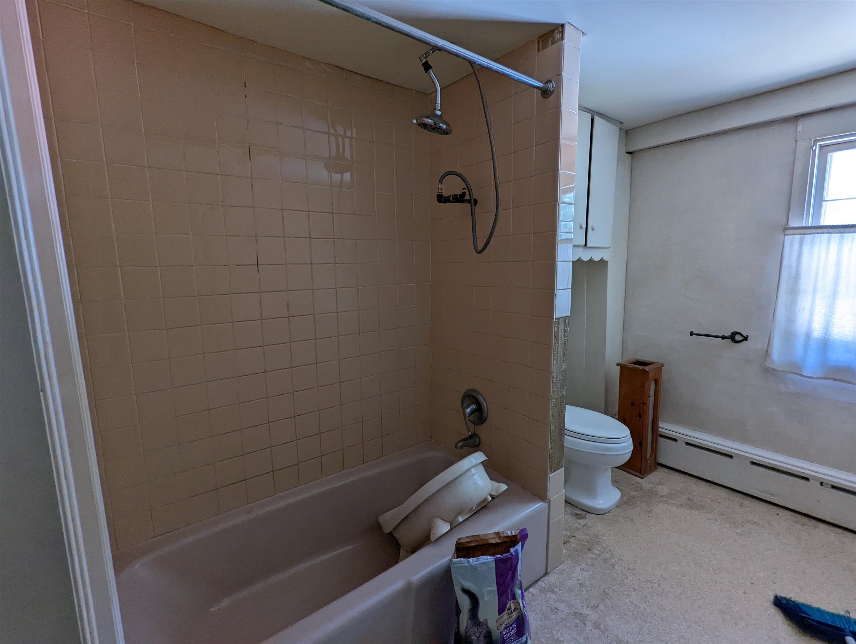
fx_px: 396
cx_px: 428
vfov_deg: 78.2
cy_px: 322
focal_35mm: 16
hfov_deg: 94.4
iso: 194
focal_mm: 2.35
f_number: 2.2
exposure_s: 1/59.9
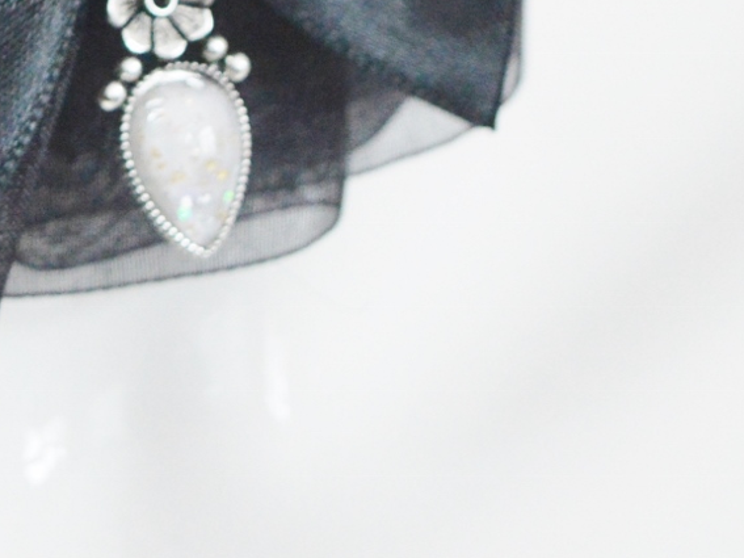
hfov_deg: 7.2
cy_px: -74
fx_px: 5823
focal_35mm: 271
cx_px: -205
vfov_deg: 5.5
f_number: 5.3
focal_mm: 48
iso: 1800
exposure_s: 1/80
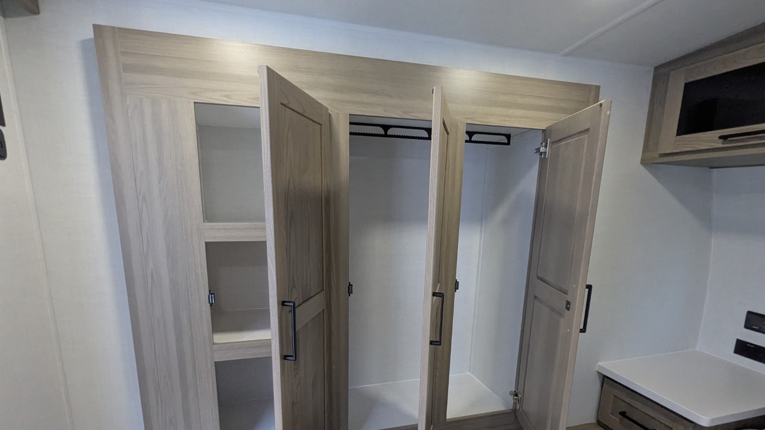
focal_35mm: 18
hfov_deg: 92.7
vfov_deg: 59.8
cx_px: 376
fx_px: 365
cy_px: 283
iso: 609
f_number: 2.2
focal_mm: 2.35
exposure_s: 1/124
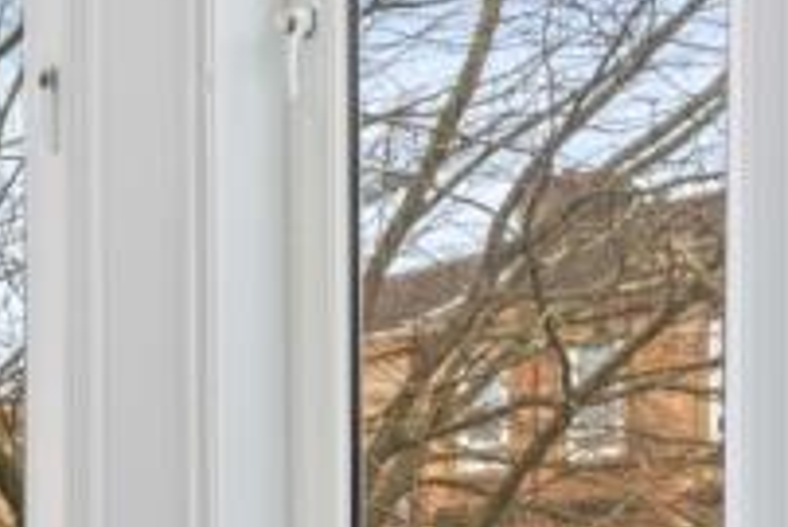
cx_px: -62
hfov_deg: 24.9
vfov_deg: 16.7
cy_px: 740
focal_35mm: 76
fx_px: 1665
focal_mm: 15
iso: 800
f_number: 22
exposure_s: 1.6
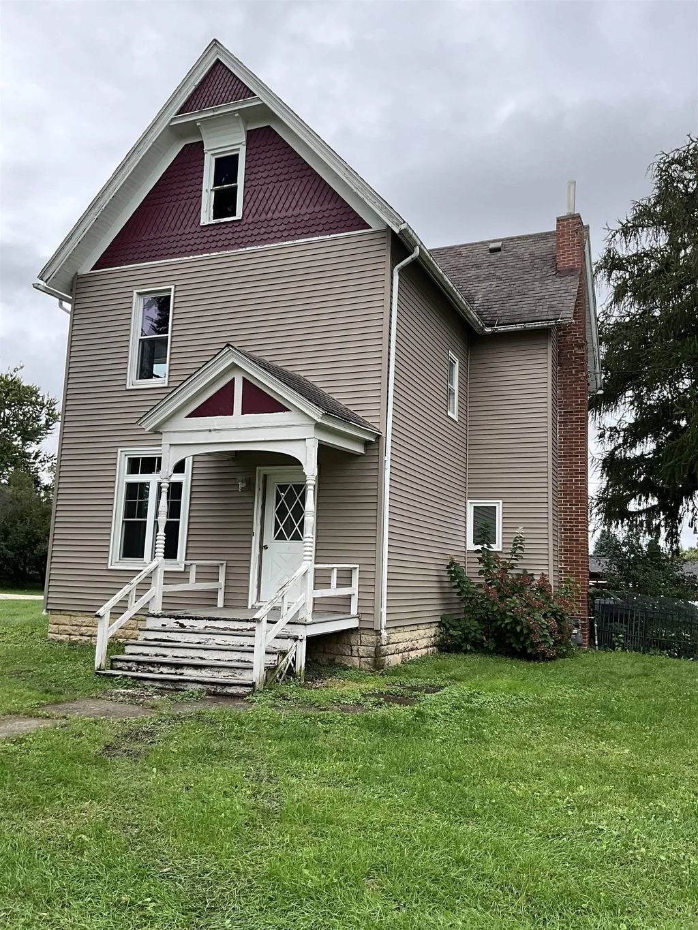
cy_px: 465
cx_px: 349
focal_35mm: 29
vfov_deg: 61.7
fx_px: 780
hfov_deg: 48.2
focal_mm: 3
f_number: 1.8
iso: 25
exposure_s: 1/804
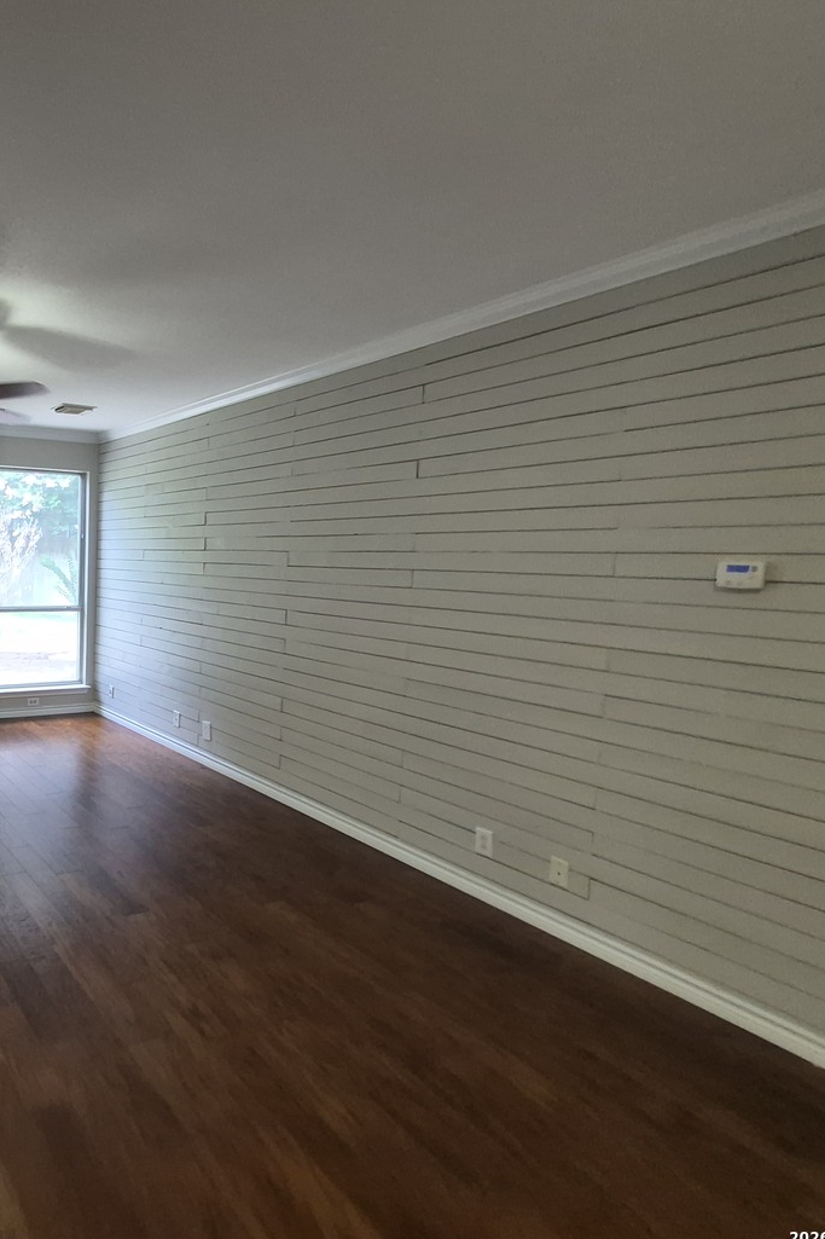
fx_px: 653
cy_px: 595
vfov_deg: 86.9
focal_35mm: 19
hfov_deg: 54.1
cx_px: 47
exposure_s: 1/60
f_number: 2.2
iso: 320
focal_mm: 1.74
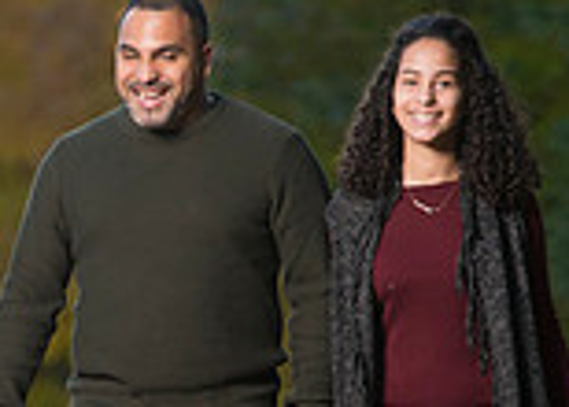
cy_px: 458
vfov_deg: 1.7
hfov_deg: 2.3
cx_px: -20
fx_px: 13898
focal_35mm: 860
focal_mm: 200
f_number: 3.2
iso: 500
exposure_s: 1/640
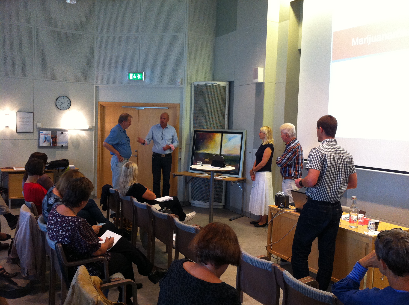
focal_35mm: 35
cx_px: 204
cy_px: 152
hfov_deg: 52.7
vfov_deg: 40.6
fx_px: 413
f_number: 2.8
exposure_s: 1/15
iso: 160
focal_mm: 3.85
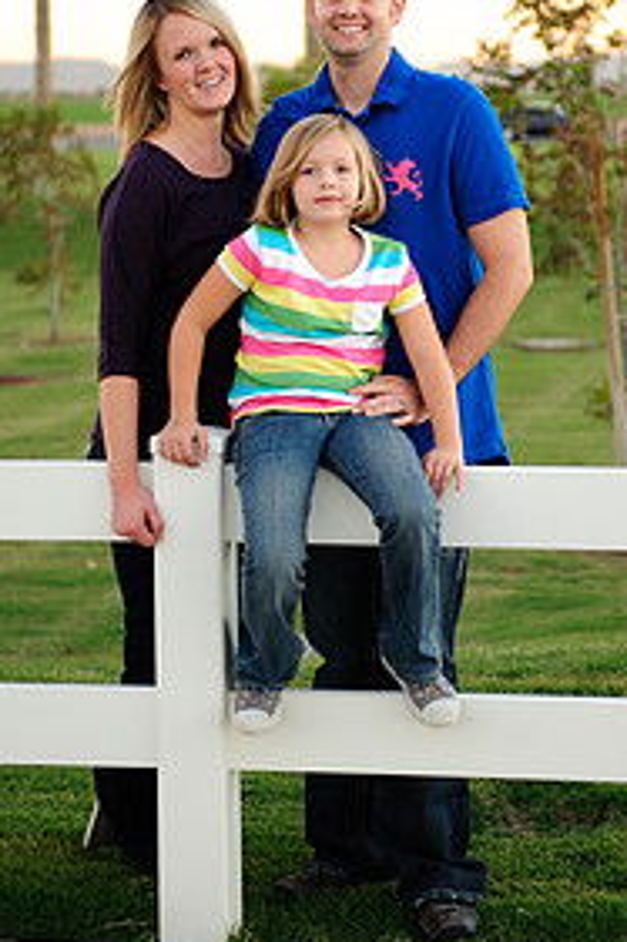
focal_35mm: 112
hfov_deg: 12.2
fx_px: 2929
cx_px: 334
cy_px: 245
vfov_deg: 18.2
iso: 1000
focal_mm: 70
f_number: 2.8
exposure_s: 1/320
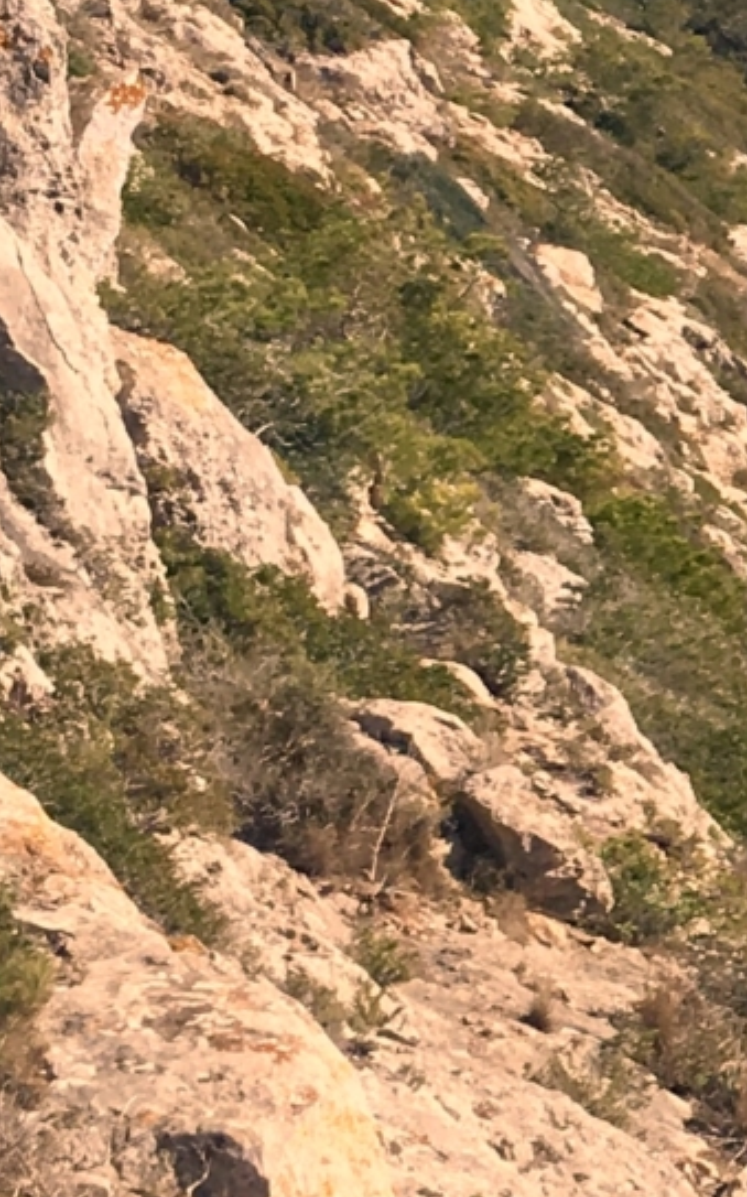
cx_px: 1745
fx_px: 4727
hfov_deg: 8.3
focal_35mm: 145
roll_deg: -4.6
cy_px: 538
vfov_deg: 14.4
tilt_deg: -13.9
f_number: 2.2
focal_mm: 4.15
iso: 25
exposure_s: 1/1637
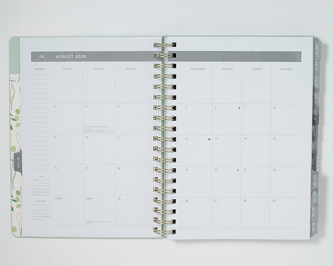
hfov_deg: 30.2
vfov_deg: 24.3
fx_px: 618
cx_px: 164
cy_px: 144
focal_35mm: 63
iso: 200
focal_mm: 50
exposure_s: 1/200
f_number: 9
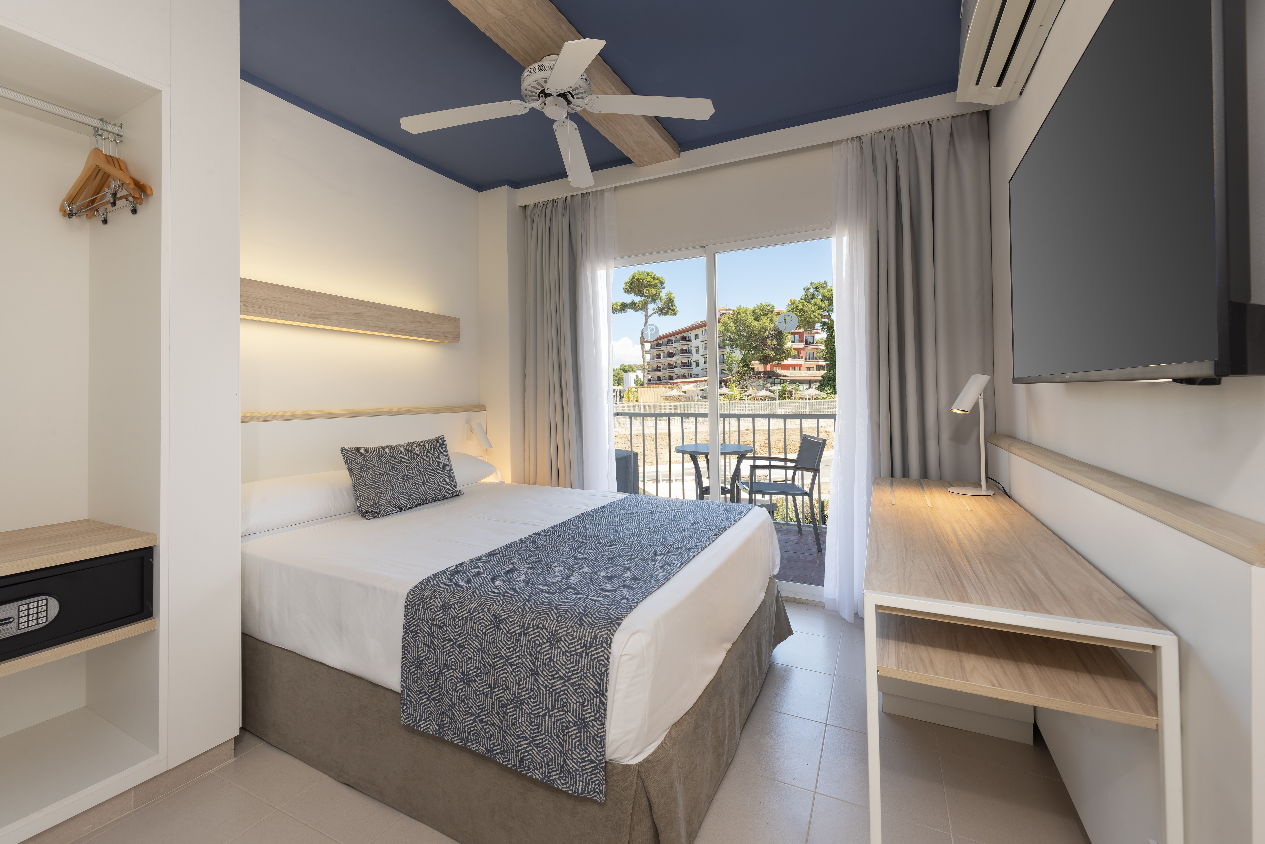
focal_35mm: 14
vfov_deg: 81.2
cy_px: 422
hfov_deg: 104.2
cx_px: 632
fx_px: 492
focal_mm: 14
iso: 160
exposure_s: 1/10
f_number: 13
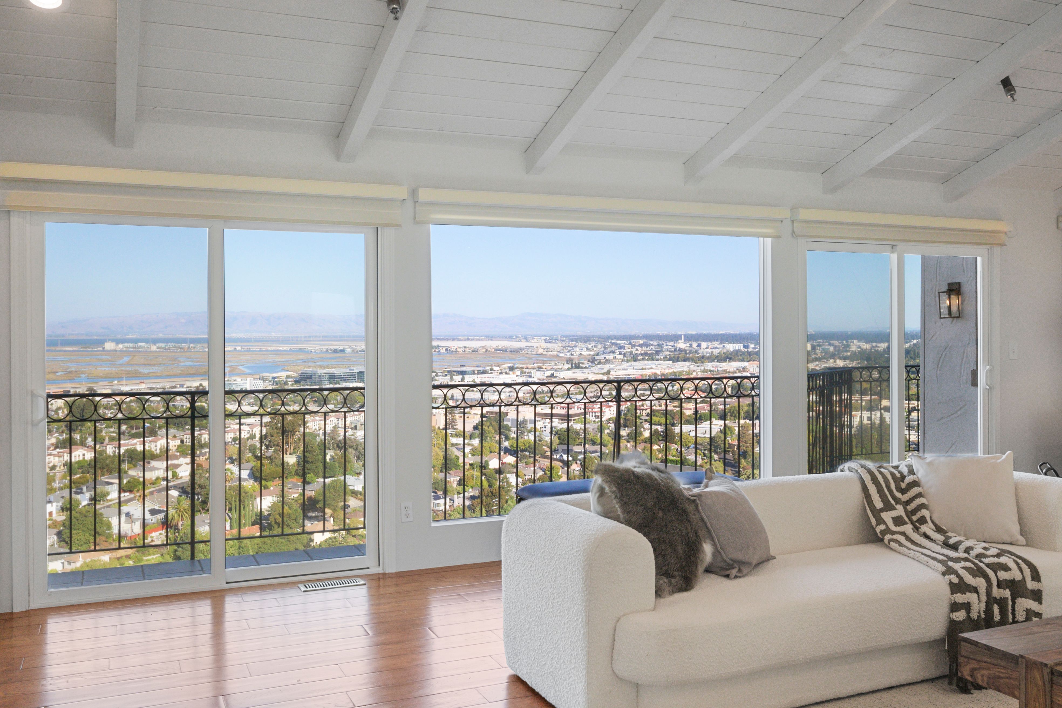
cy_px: 354
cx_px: 531
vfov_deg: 42.3
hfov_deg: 60.3
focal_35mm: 31
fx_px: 914
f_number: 9
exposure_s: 1/160
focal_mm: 21
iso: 400
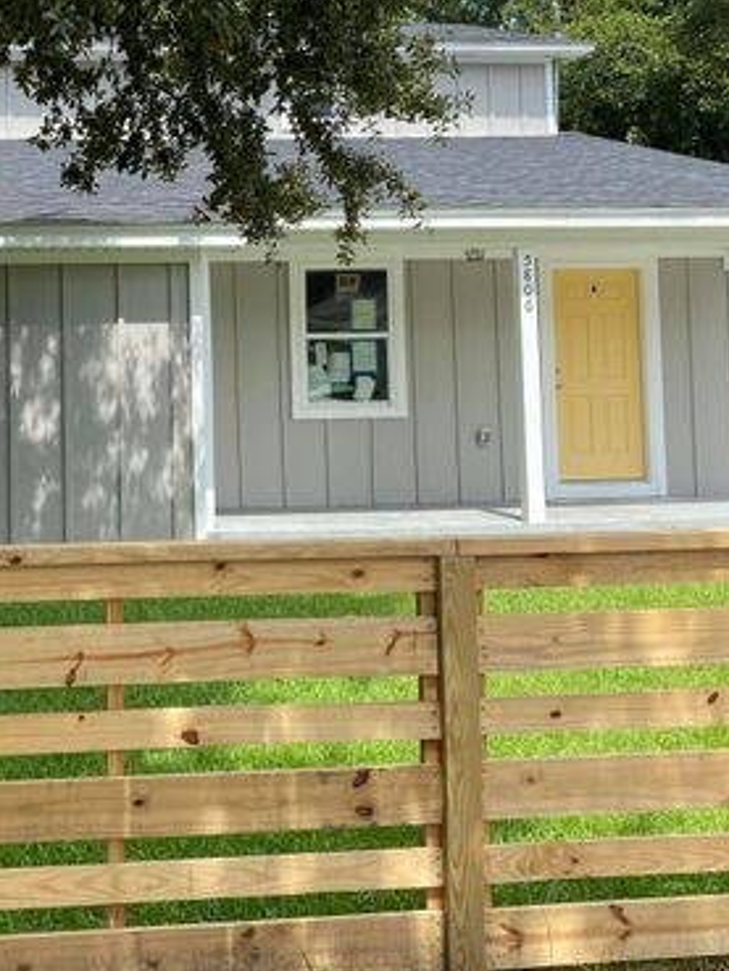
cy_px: 312
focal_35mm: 47
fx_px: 1319
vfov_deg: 39.9
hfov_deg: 29.9
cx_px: 108
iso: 32
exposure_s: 1/1082
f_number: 1.8
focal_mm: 4.25
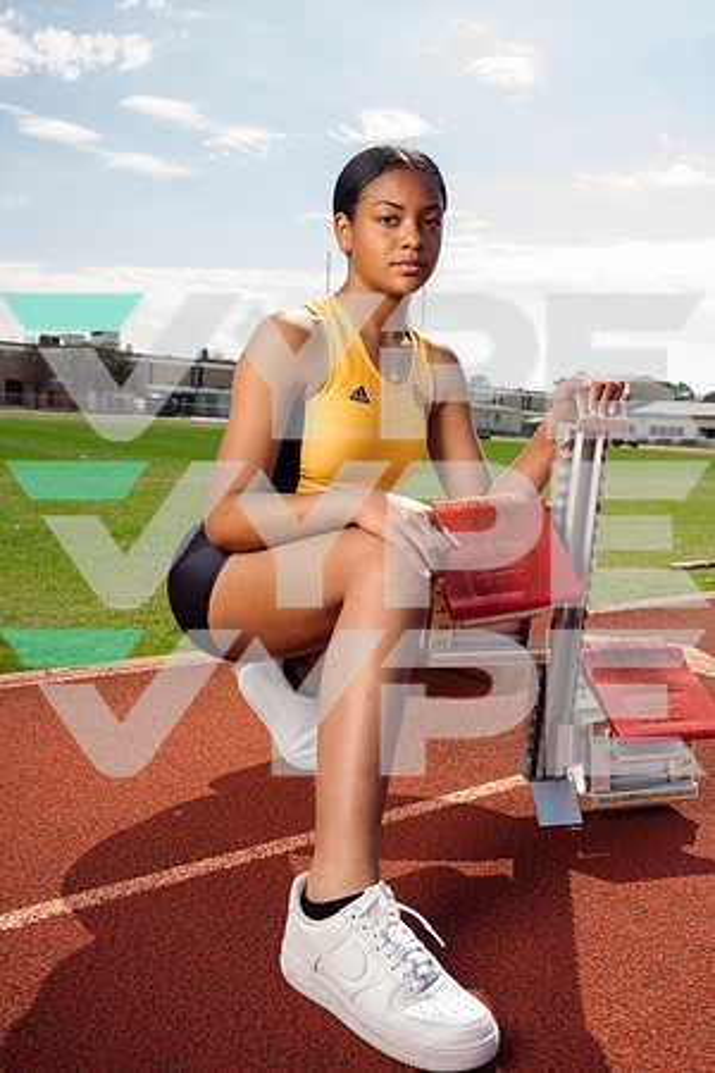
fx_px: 983
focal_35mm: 33
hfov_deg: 40.0
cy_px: 536
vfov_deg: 57.2
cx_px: 358
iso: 80
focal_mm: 33
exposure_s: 1/250
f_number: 7.1
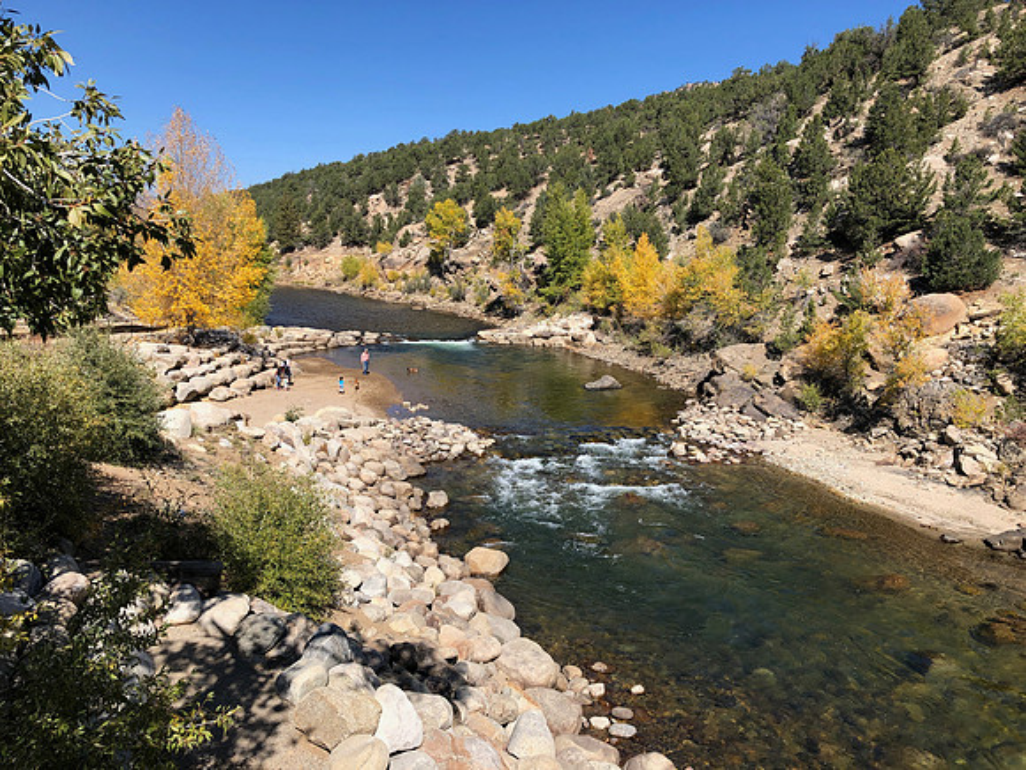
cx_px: 513
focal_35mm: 28
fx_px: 830
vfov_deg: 49.7
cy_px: 385
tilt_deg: -6.9
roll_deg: -1.6
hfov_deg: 63.4
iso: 20
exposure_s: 1/1675
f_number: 1.8
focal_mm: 4
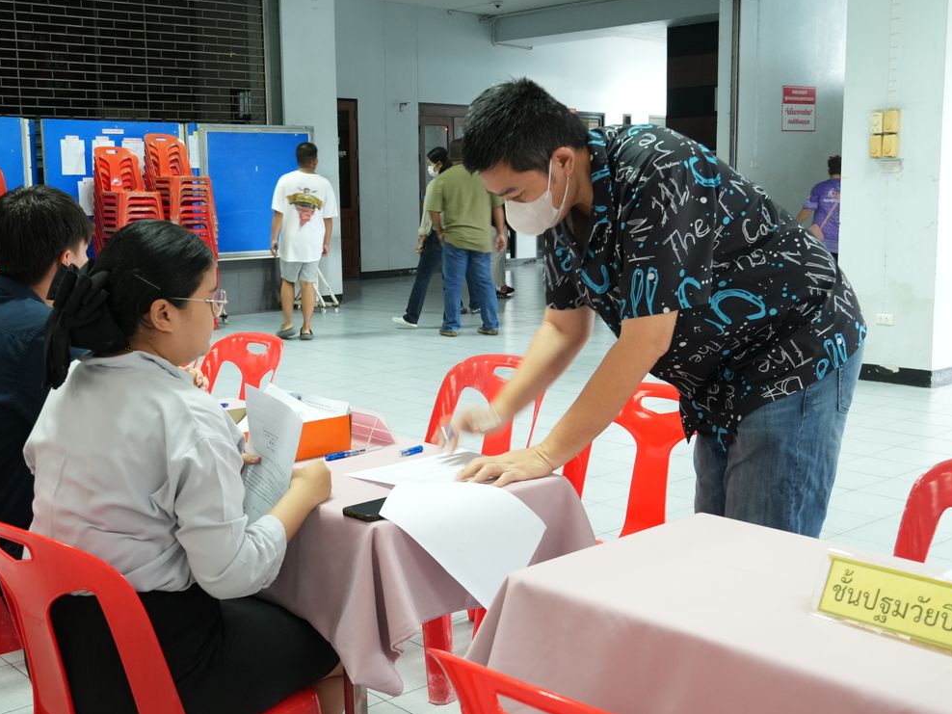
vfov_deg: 31.5
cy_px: 357
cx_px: 459
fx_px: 1265
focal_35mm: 46
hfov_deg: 41.2
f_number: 5
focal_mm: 28
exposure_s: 1/15
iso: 1600
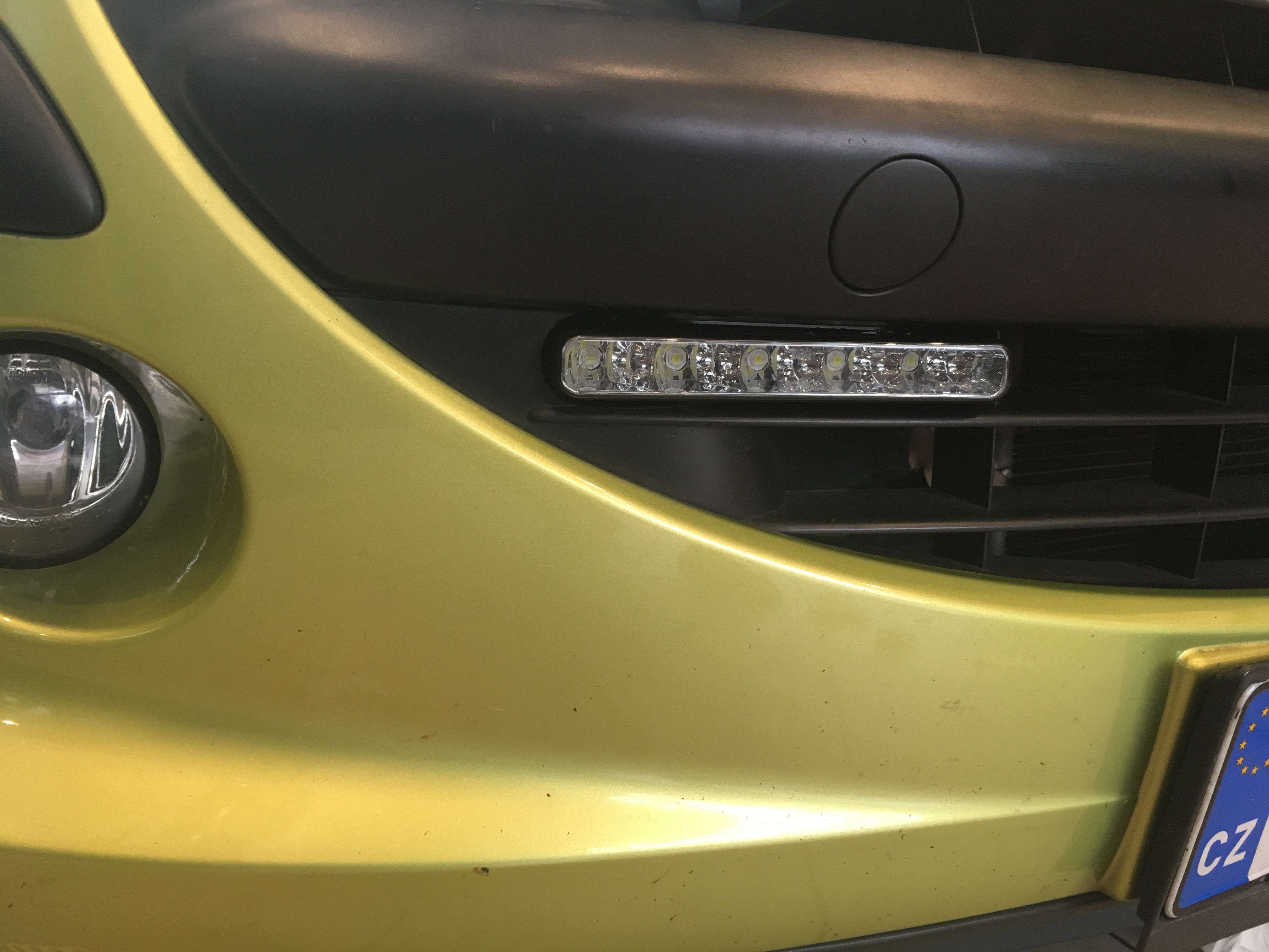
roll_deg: -4.0
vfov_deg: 48.2
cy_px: 476
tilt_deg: -12.7
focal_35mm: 29
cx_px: 634
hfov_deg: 61.7
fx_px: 1063
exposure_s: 1/33
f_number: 2.2
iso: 125
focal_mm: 4.15
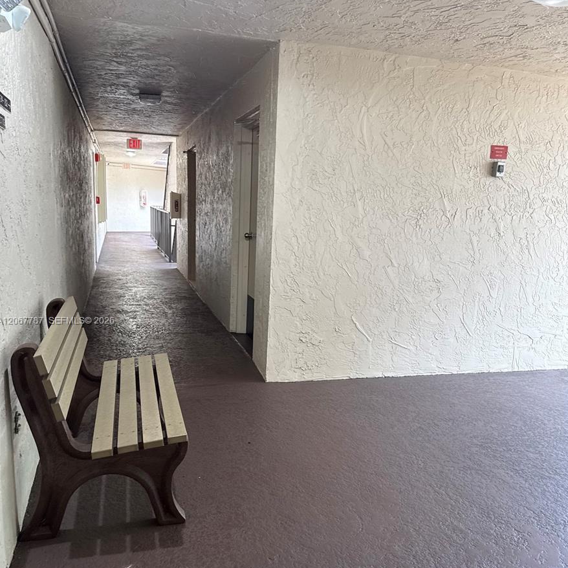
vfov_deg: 55.4
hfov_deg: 55.6
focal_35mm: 29
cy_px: 322
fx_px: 538
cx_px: 286
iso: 125
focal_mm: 6.76
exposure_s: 1/120
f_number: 1.78
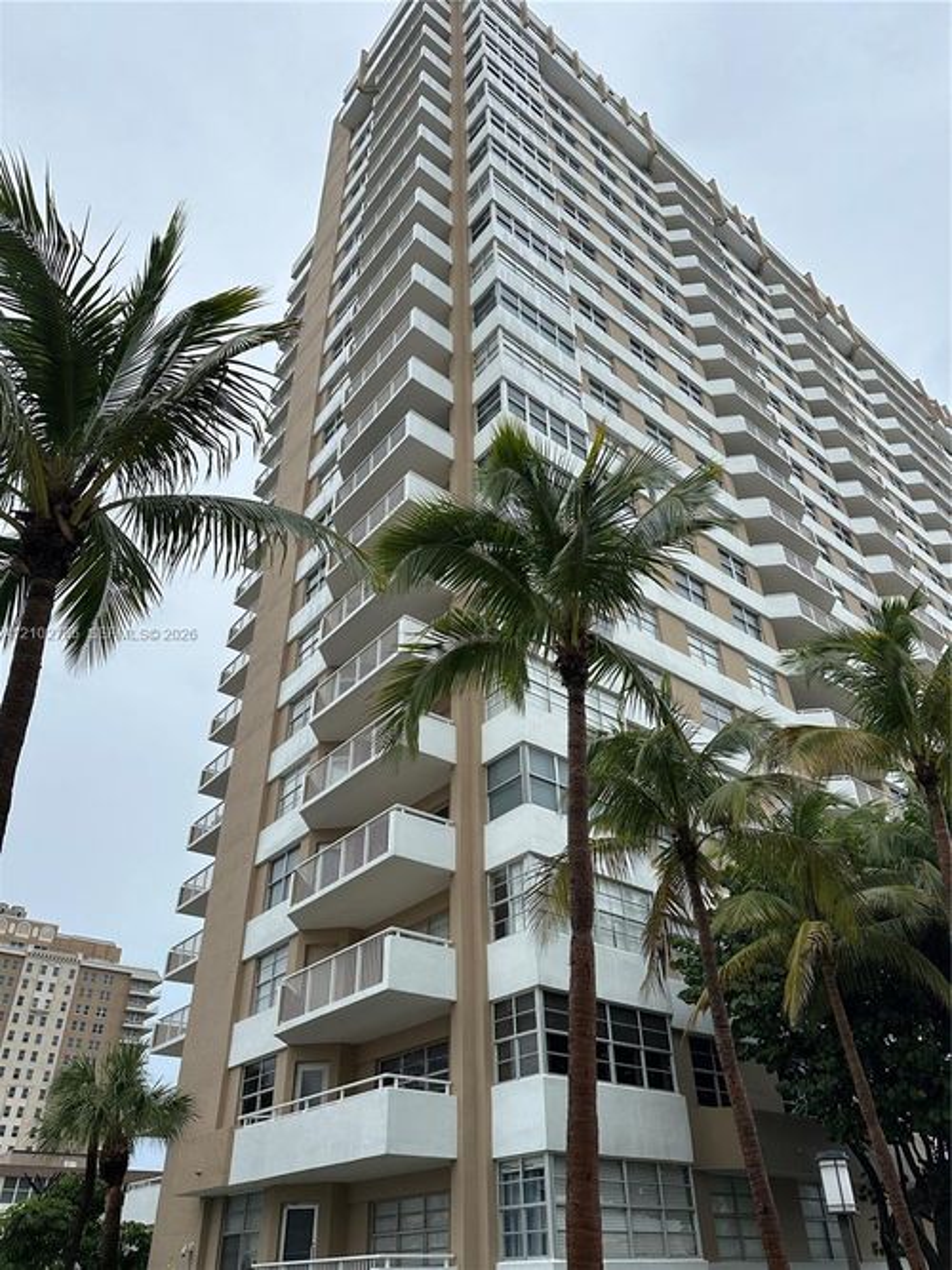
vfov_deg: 71.6
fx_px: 880
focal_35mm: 24
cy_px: 635
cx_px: 476
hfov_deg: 56.8
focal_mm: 6.86
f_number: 1.78
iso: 80
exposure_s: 1/2410
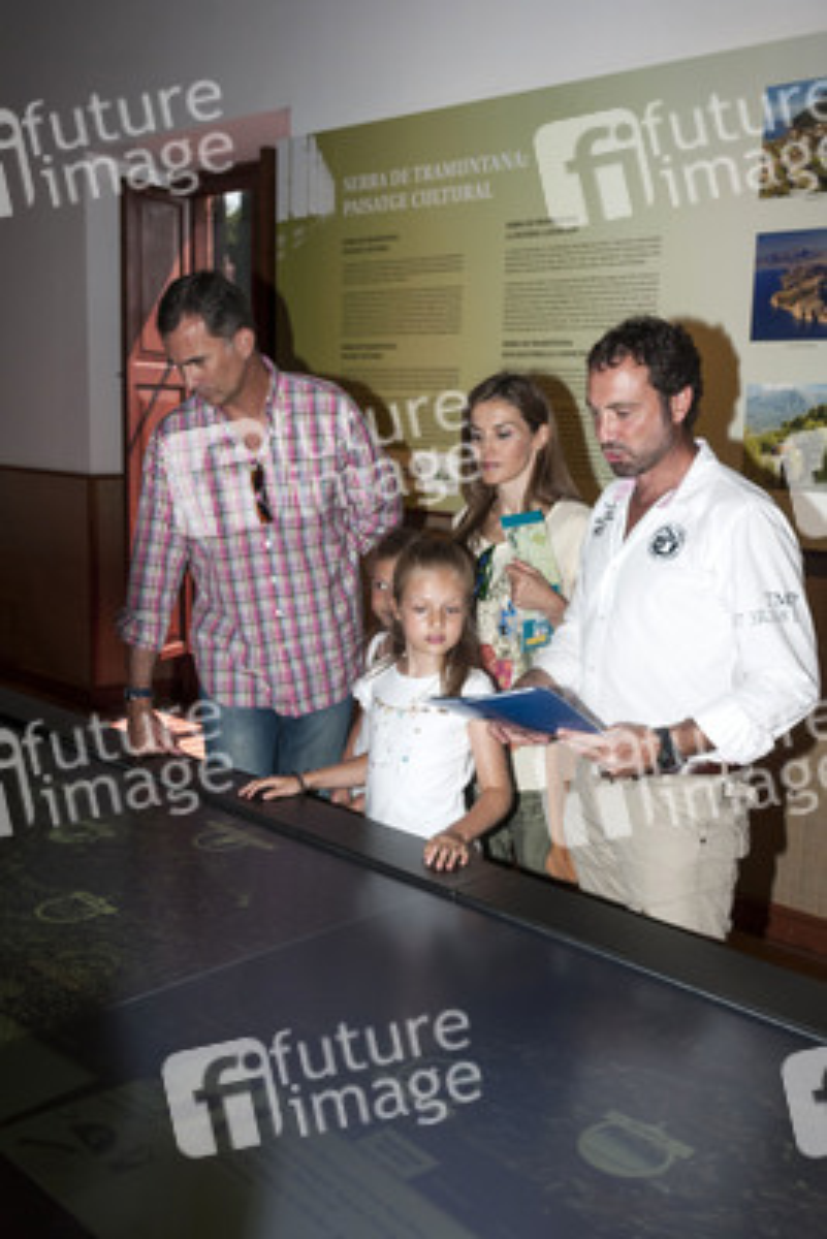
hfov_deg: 36.9
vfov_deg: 53.1
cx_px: 414
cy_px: 620
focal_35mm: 36
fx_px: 1239
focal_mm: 24
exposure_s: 1/80
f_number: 5.6
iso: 400
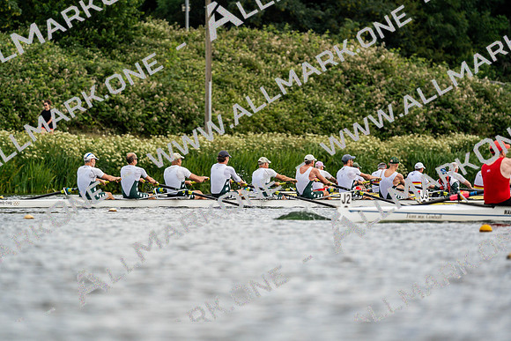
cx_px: 256
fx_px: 6942
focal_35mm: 489
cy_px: 170
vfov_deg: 2.8
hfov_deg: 4.2
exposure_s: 1/2000
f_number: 6.3
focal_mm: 489
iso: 320
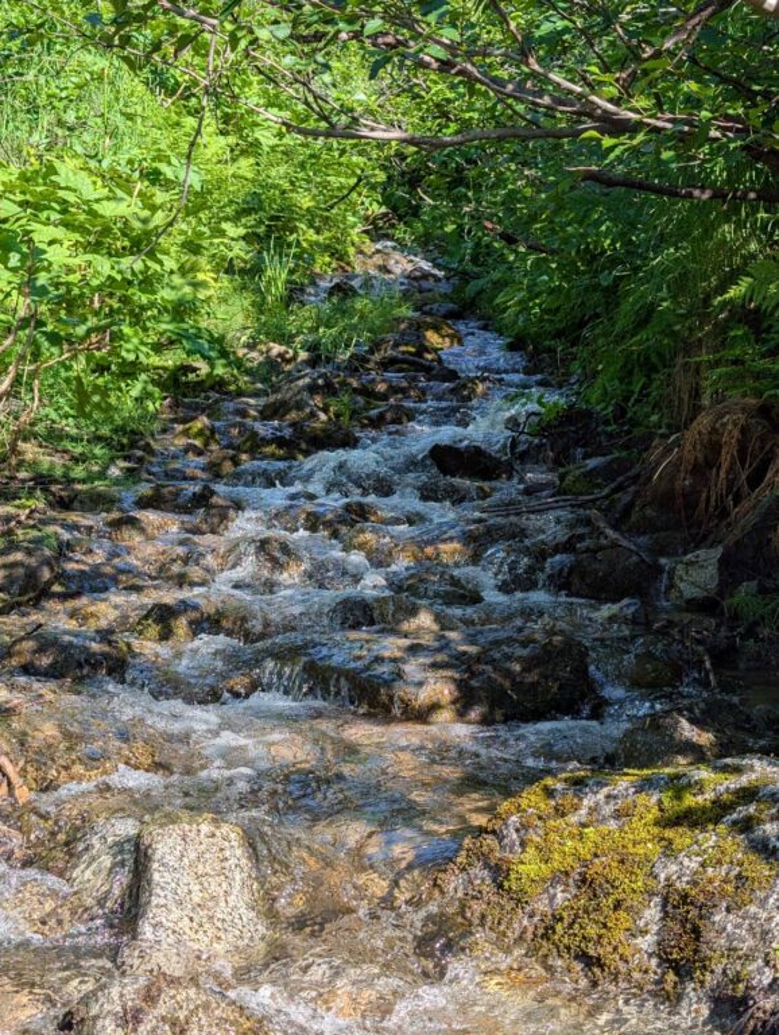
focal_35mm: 49
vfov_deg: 38.9
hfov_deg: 29.7
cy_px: 518
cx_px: 390
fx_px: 1467
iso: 21
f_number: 1.68
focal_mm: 6.9
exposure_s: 1/432
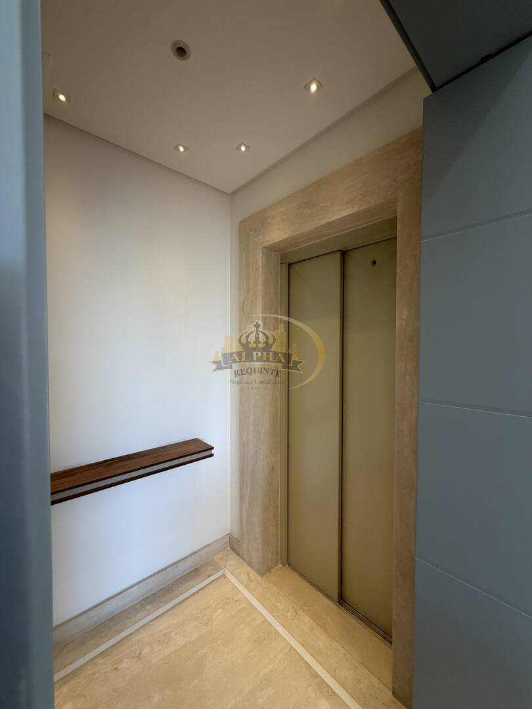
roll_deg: -0.3
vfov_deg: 102.1
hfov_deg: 85.7
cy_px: 354
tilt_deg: -2.0
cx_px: 266
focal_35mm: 14
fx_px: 287
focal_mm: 2.22
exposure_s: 1/120
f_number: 2.2
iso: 200
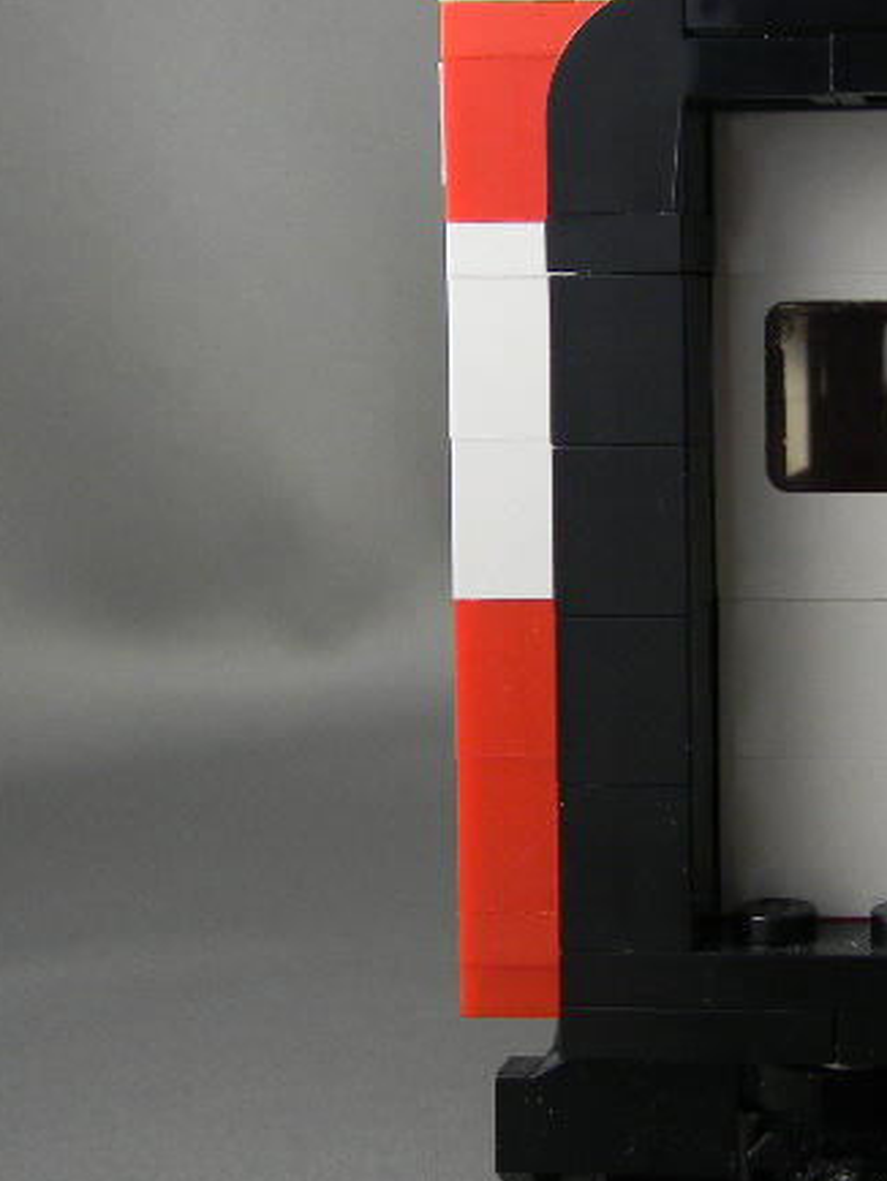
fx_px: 2253
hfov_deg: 21.1
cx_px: 982
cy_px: 520
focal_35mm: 66
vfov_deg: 29.3
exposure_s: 1/30
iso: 113
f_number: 3.5
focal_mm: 5
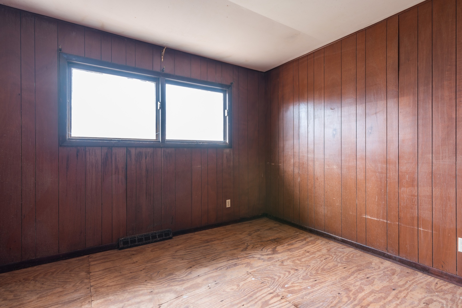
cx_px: 231
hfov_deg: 90.0
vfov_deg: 67.4
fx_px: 231
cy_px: 154
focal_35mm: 18
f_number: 9
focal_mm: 18
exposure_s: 2.5
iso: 100
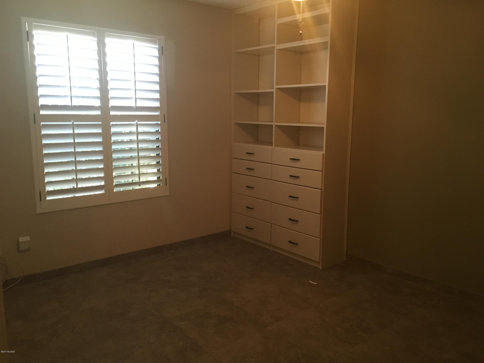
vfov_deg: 48.2
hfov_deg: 61.7
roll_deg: -1.1
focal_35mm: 29
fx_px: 405
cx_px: 242
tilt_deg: -9.0
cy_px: 182
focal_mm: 4.15
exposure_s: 1/24
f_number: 2.2
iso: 200
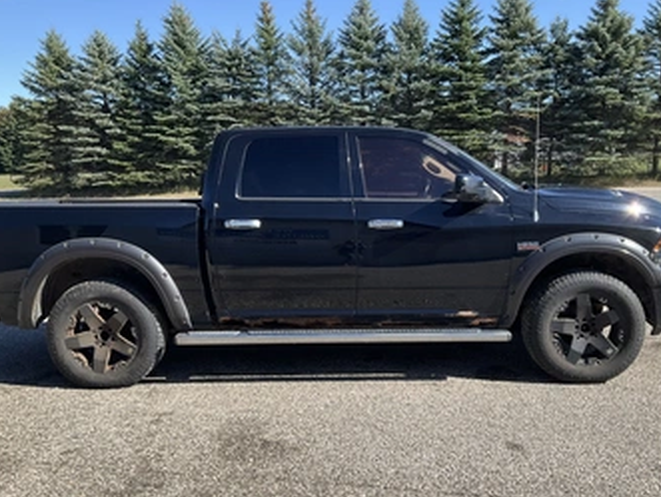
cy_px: 269
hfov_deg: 52.6
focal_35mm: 35
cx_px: 339
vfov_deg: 40.7
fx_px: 669
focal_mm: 3
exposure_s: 1/912
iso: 25
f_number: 1.8
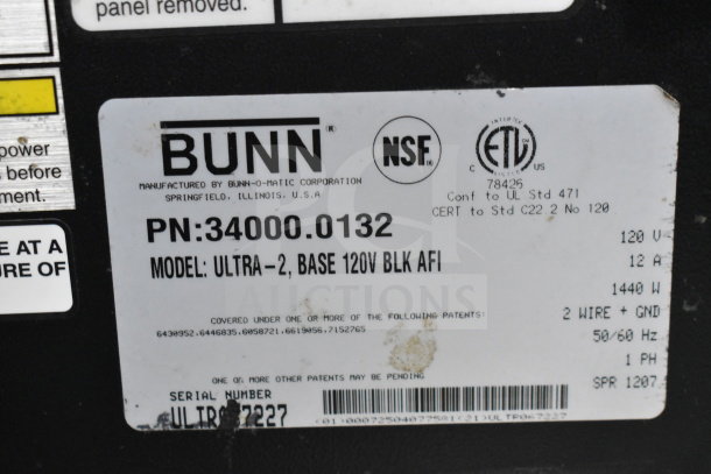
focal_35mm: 63
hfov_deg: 31.9
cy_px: 237
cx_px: 356
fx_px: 1244
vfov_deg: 21.6
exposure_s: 1/60
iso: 6400
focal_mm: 42
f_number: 5
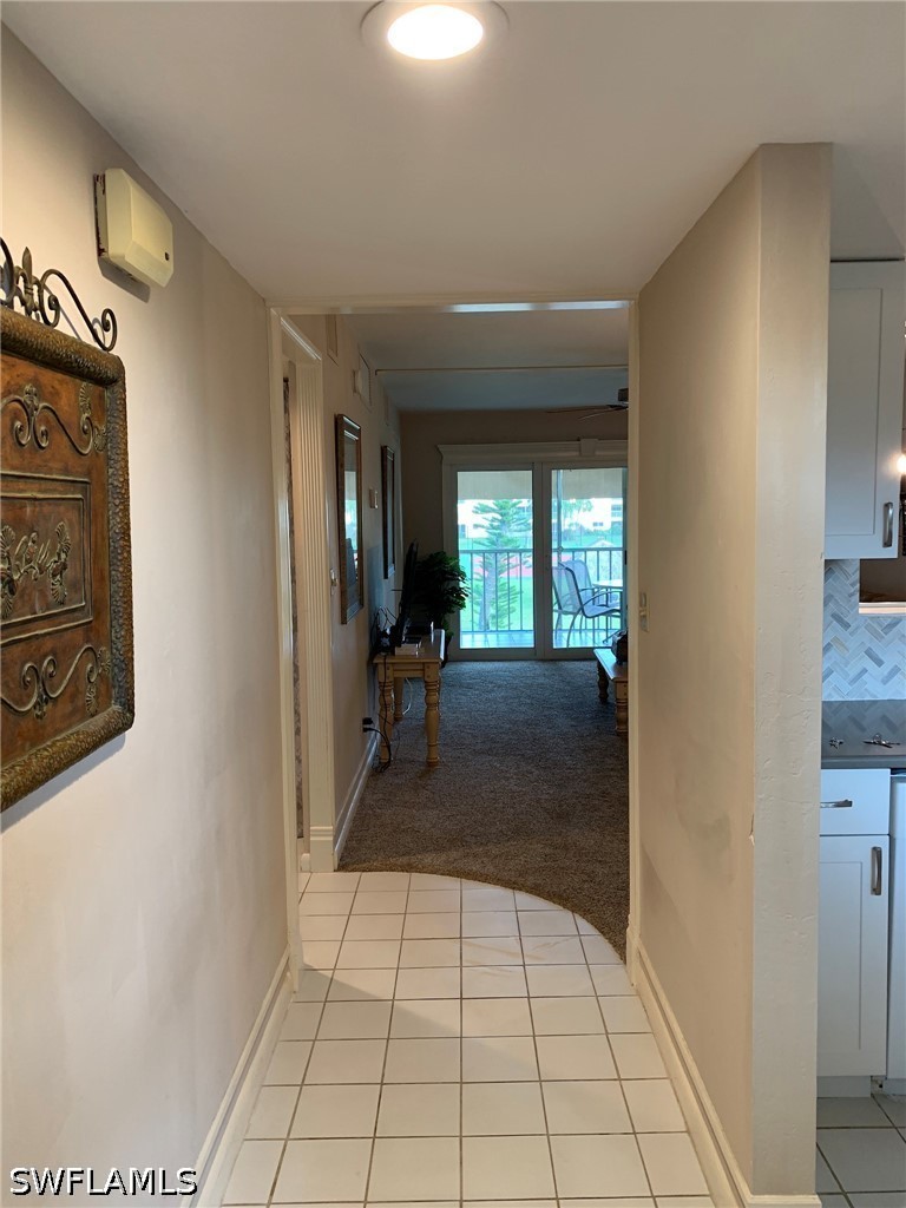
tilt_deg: -4.9
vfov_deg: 67.3
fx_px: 907
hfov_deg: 53.1
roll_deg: -1.1
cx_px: 453
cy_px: 604
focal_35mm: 26
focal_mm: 4.25
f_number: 1.8
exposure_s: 1/60
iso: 100
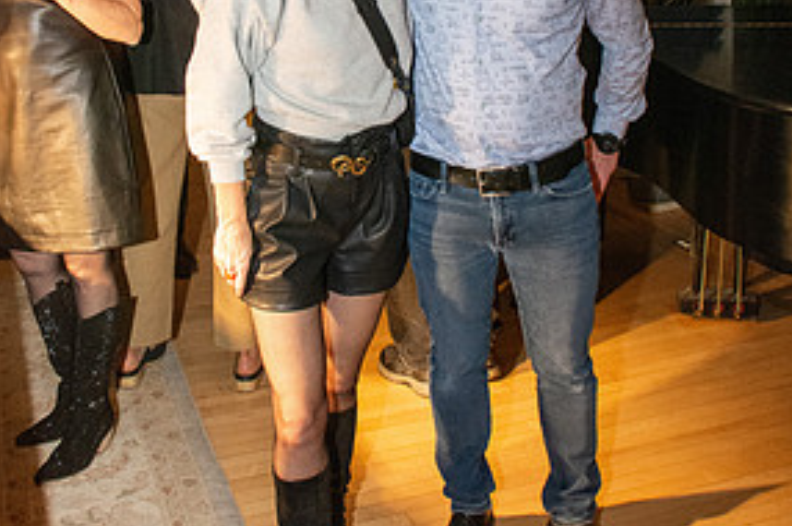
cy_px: 111
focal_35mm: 52
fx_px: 1143
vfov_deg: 25.5
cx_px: 388
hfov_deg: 38.2
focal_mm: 22
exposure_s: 1/125
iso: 5000
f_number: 11
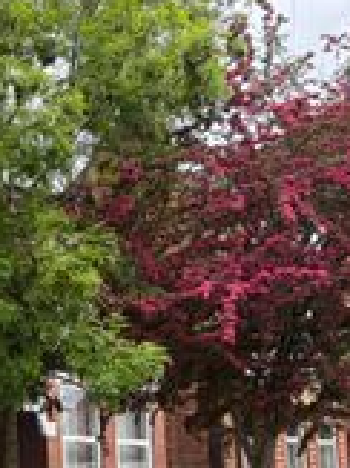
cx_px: -189
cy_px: 350
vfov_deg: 29.8
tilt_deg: +9.1
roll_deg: -0.4
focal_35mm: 64
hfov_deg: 19.6
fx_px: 864
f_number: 1.6
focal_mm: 5.96
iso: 64
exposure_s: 1/1032
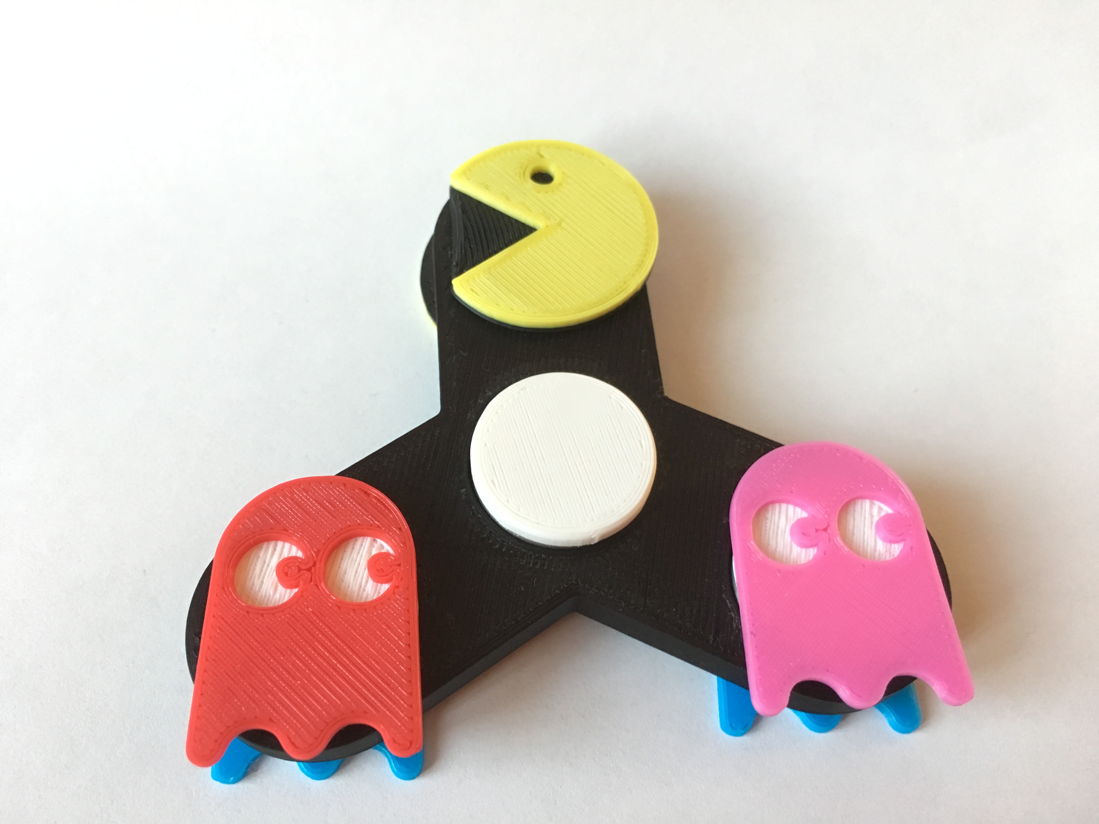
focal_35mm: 29
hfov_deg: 61.7
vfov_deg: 48.2
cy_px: 412
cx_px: 550
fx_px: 921
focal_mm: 4.15
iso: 200
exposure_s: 1/33
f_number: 2.2
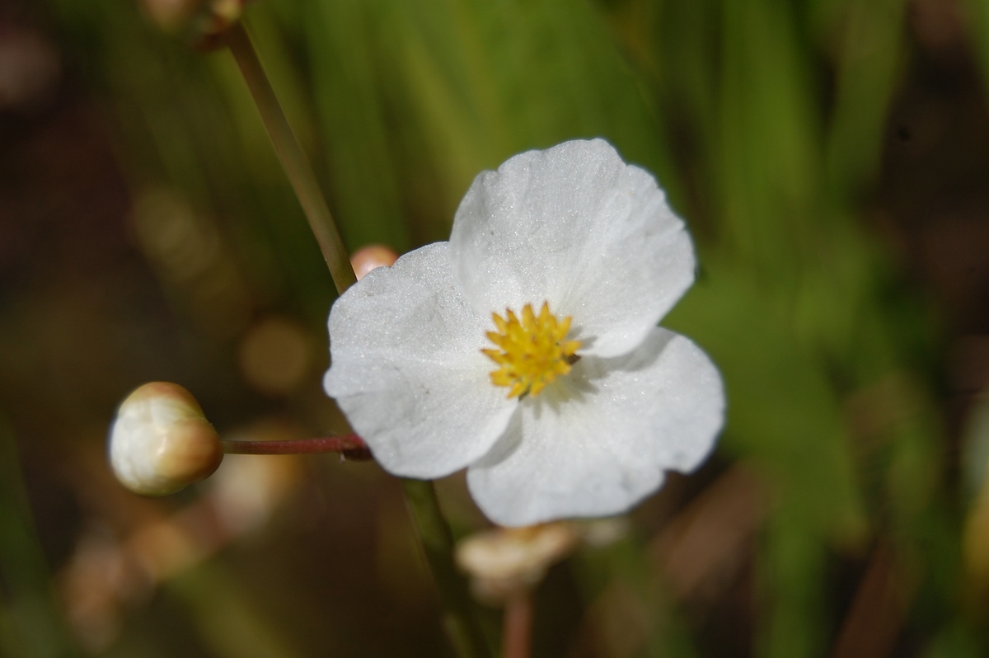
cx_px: 494
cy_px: 329
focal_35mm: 78
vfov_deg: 17.5
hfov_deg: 26.0
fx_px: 2141
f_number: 6.3
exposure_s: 1/1600
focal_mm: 52
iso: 200
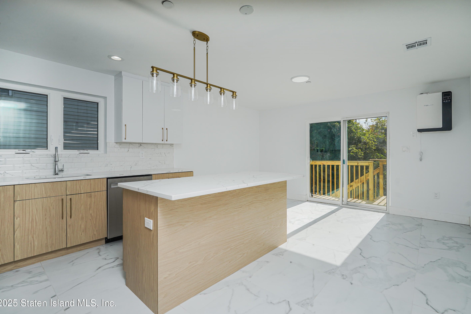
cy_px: 151
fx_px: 222
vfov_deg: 70.4
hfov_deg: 93.3
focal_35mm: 17
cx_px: 239
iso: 100
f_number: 8
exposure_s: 1/250
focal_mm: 16
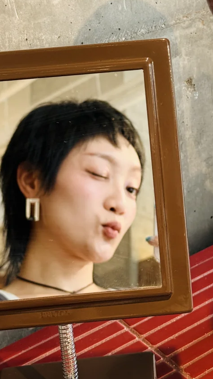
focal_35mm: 89
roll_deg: +5.3
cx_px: 196
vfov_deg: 23.9
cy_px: 160
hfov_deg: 13.5
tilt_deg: -27.4
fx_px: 893
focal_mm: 6.76
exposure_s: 1/138
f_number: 1.78
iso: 80
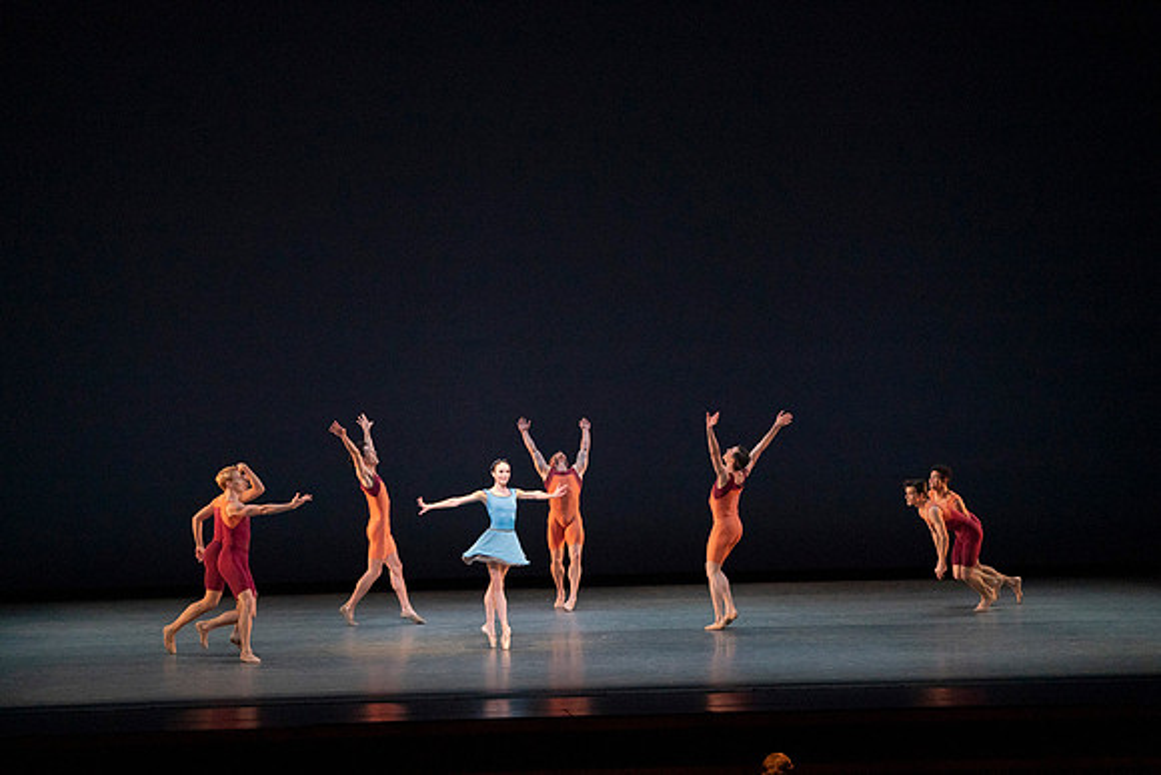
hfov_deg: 16.3
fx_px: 4064
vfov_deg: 10.9
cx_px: 580
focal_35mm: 126
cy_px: 388
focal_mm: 126
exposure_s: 1/400
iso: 6400
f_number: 5.6
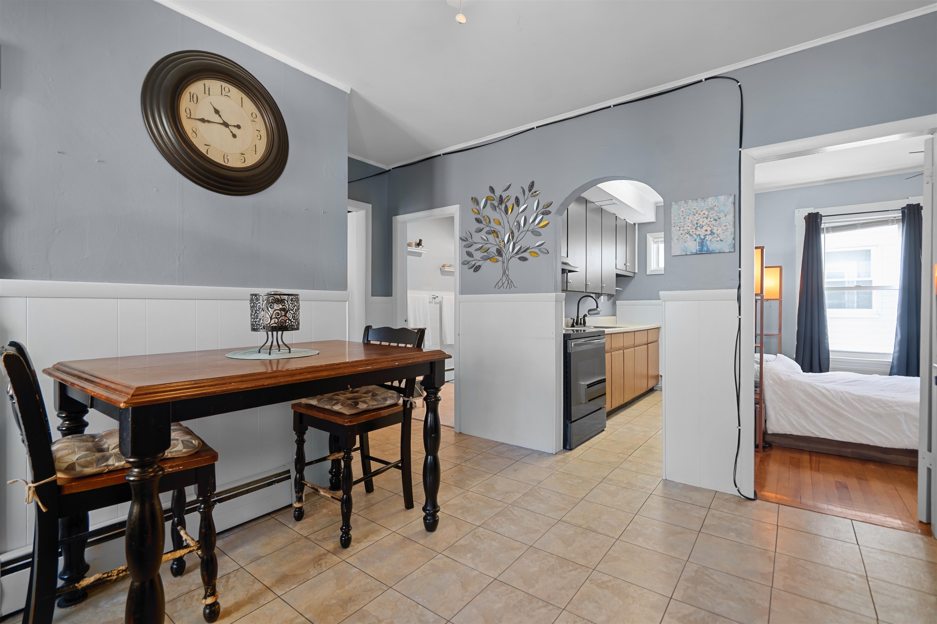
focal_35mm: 16
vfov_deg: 73.7
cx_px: 468
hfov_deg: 96.7
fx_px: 416
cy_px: 312
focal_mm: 16
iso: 100
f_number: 4
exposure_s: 1/2.5
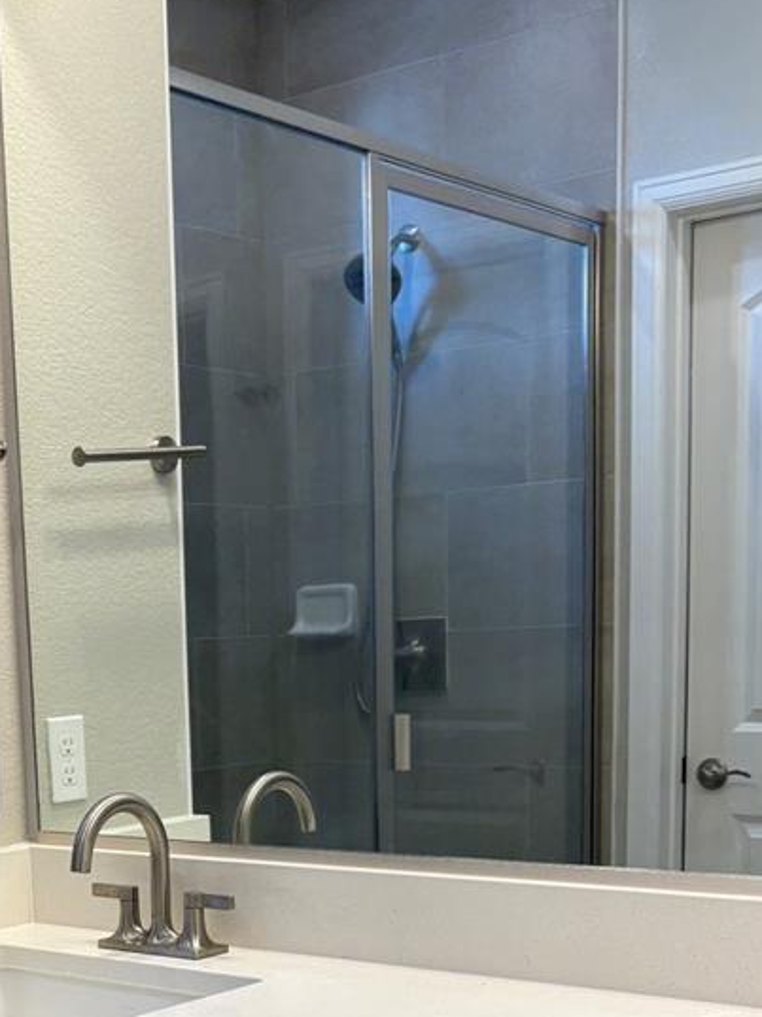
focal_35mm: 58
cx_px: 180
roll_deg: +1.5
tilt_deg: -8.4
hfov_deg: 24.9
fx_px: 1704
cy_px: 894
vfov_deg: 31.8
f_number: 1.6
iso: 50
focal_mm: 5.96
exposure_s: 1/120
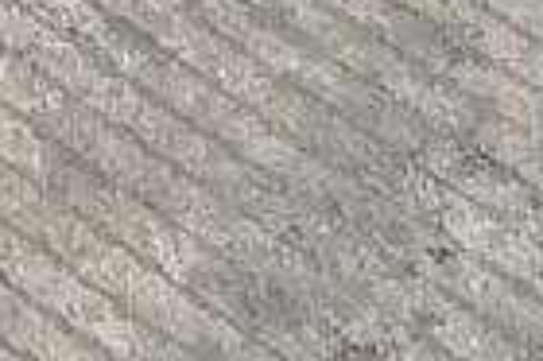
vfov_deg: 5.5
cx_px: -159
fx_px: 3329
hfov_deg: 9.2
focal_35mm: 221
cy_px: -974
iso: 16
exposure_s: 1/898
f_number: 1.8
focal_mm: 3
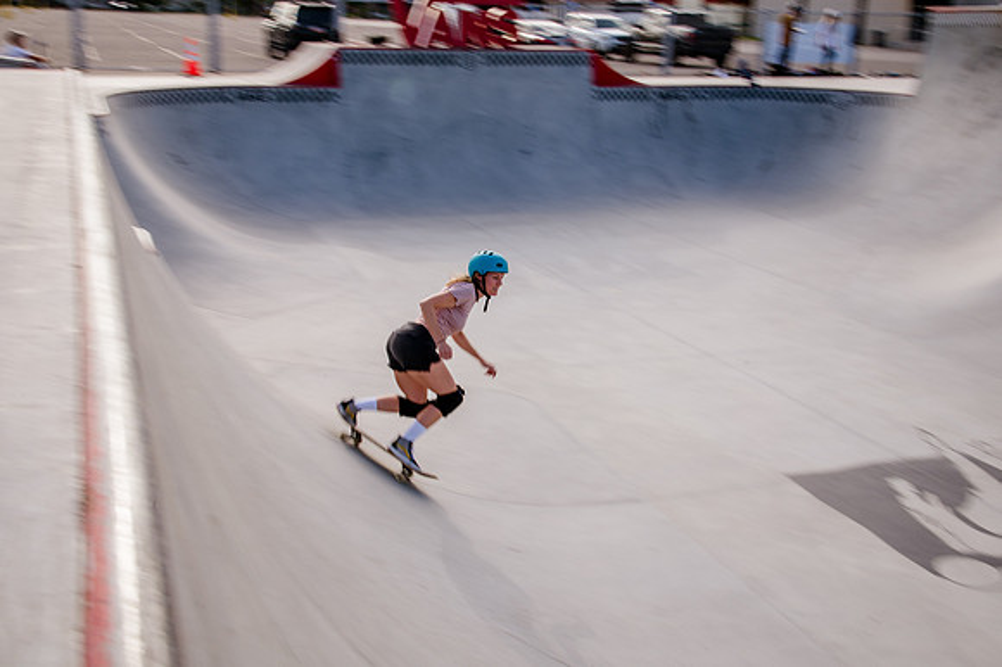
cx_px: 495
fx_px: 1126
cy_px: 333
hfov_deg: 48.0
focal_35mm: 40
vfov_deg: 33.0
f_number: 18
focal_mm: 35
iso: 200
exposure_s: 1/50
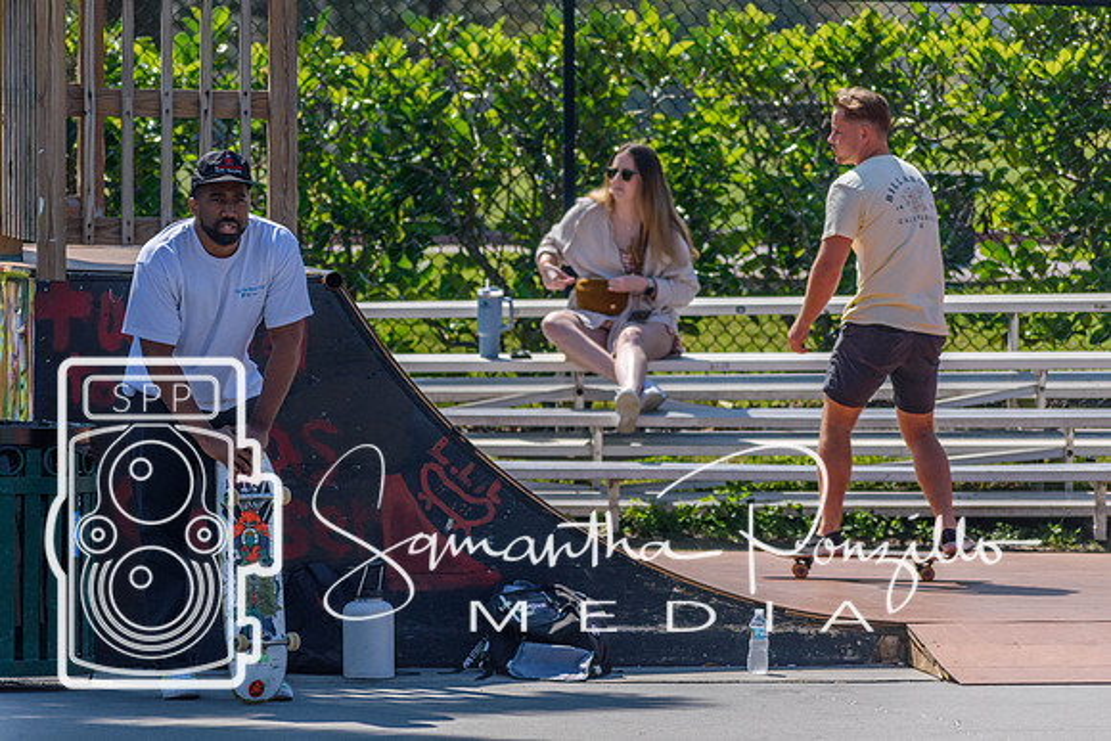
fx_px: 10563
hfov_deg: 6.0
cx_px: 516
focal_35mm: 342
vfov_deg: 4.0
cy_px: 389
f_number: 5.6
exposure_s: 1/2000
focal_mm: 210
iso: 280
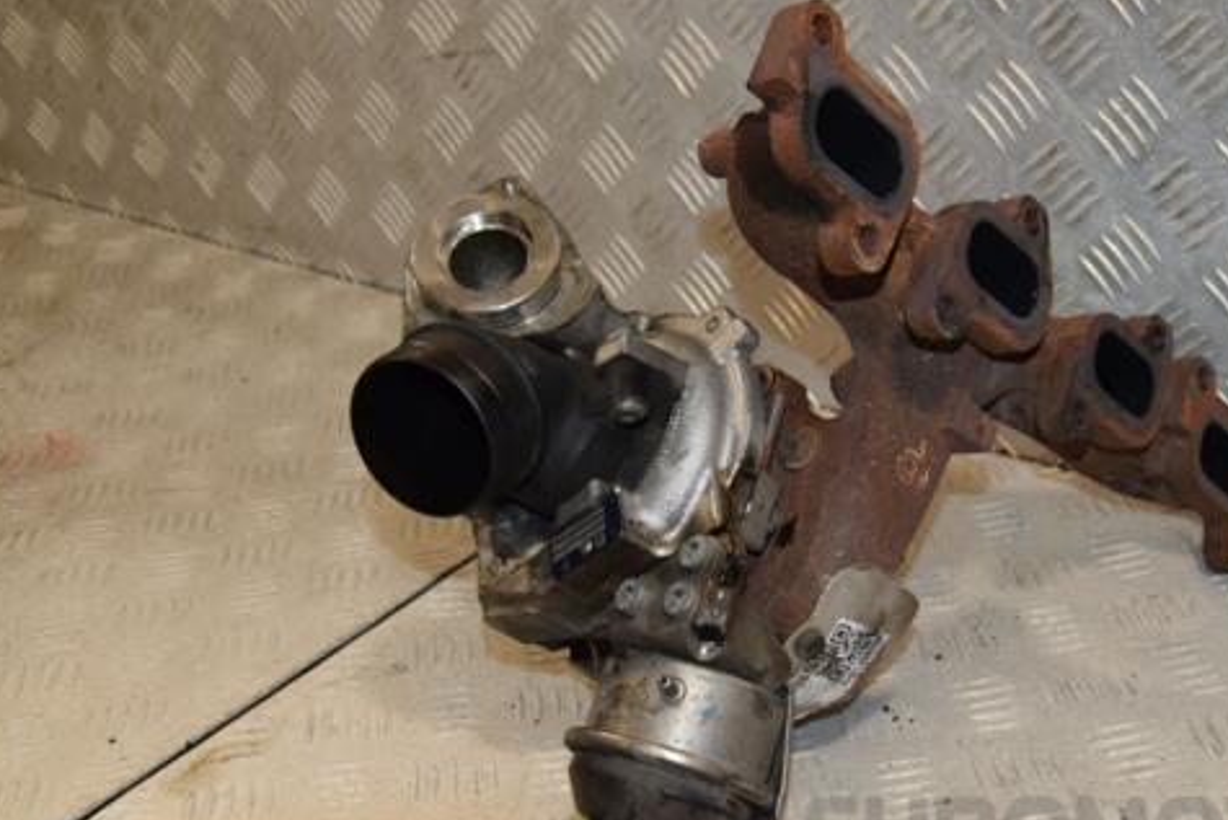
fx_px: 1808
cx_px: 757
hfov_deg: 37.3
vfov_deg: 25.5
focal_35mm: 53
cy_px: 491
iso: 800
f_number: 6.3
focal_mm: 28
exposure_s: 1/200
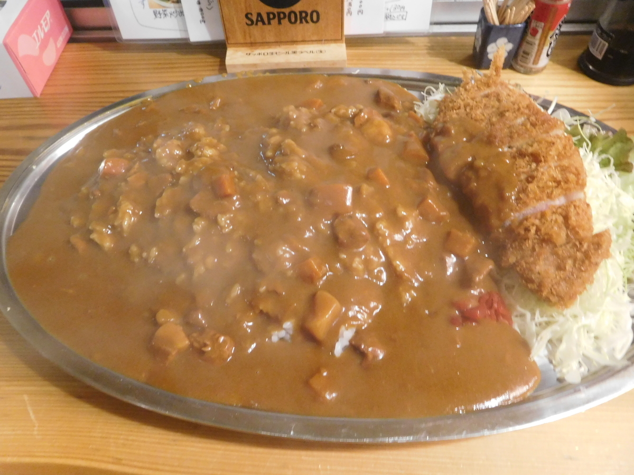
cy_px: 238
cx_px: 317
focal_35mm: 25
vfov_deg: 54.9
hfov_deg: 69.4
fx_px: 458
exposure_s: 1/8
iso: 640
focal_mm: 4.5
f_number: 3.4
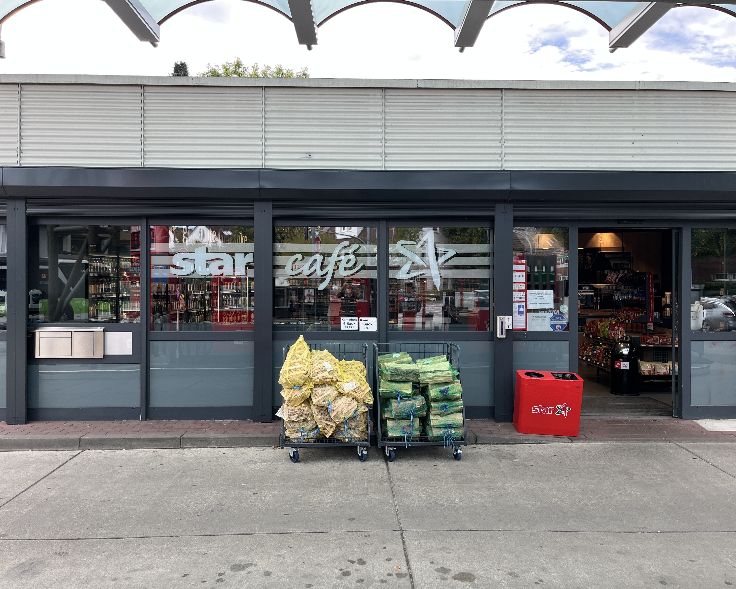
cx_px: 371
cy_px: 289
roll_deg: +0.7
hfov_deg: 62.2
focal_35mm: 28
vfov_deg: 51.5
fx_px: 610
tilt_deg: +1.2
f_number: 1.6
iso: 50
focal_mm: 5.1
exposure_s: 1/450
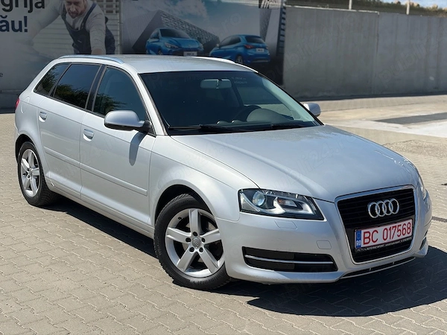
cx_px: 224
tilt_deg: -10.0
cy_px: 168
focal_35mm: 52
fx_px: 671
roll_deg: -0.4
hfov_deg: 36.8
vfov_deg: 28.0
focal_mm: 5.96
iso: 32
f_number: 1.6
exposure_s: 1/5348
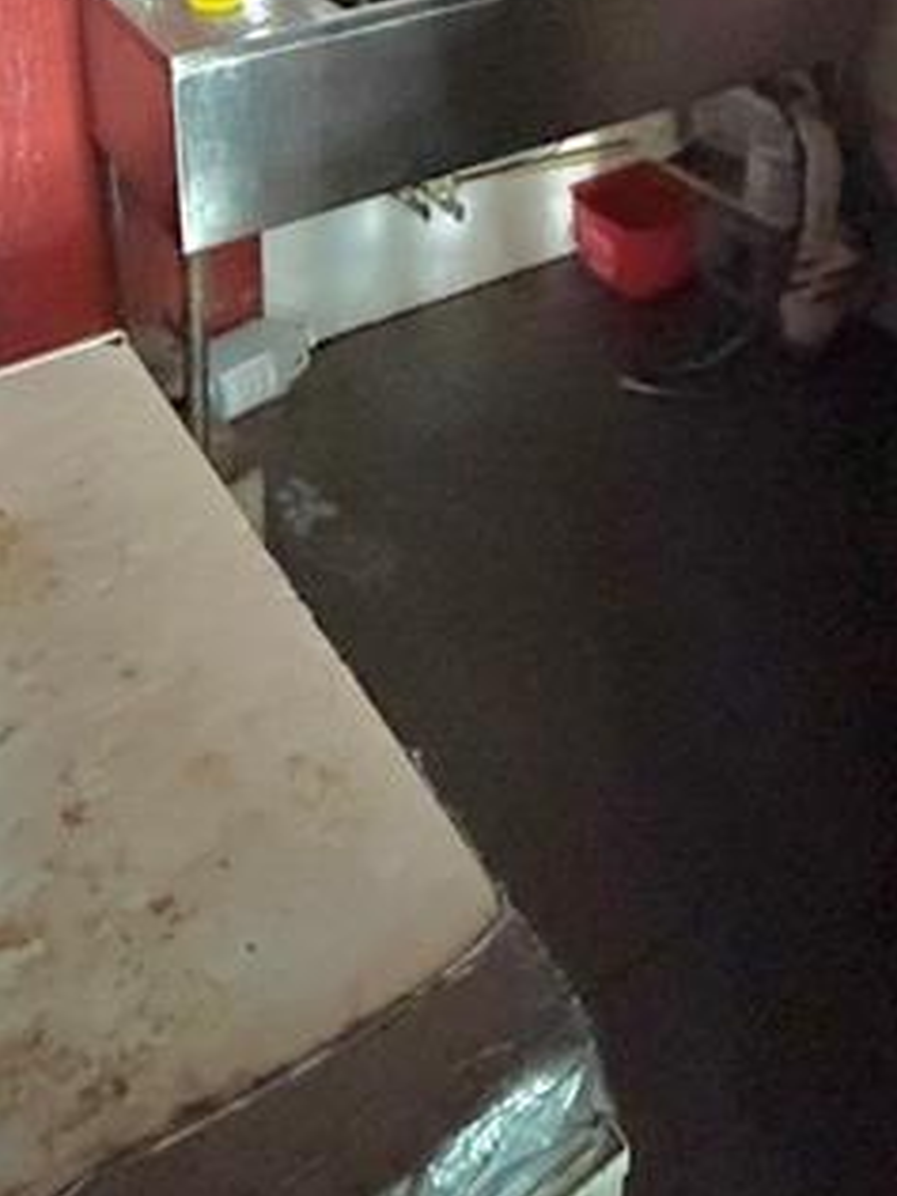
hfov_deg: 40.7
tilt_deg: -14.6
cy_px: -121
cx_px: 235
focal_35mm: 34
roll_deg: +2.4
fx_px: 1175
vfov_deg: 42.4
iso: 1600
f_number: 2.2
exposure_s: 1/36
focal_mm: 2.22
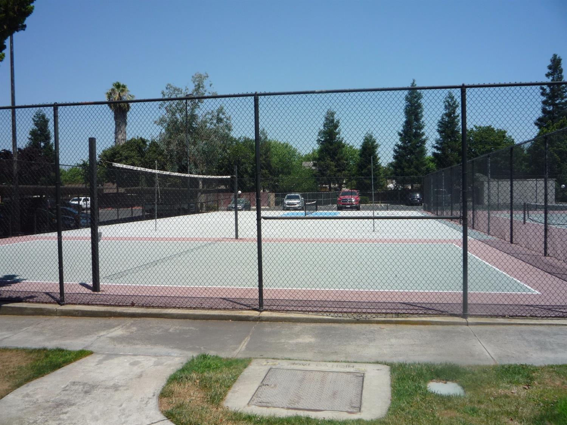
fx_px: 491
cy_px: 212
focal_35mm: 30
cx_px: 284
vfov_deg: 46.8
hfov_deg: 60.0
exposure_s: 1/500
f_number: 5.6
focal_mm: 5.2
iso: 100
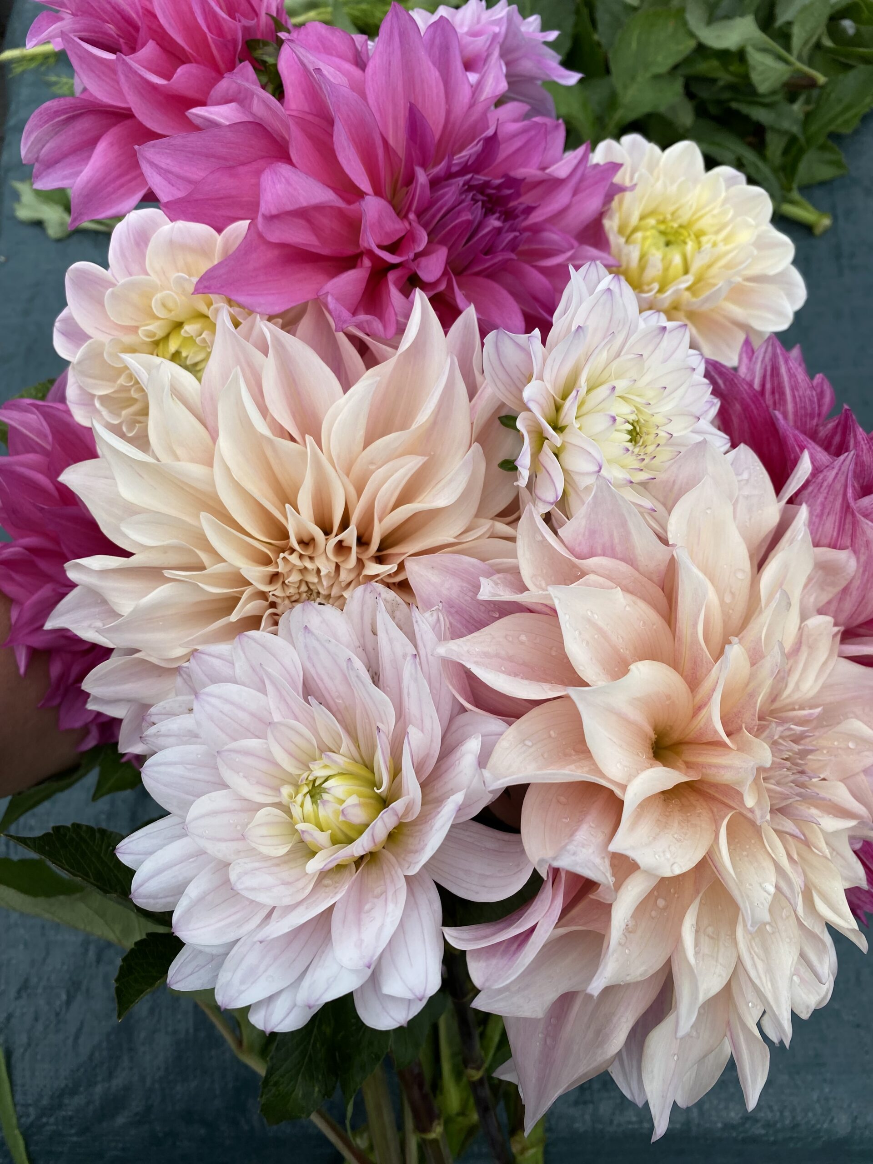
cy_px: 582
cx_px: 436
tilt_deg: -74.6
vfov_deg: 67.3
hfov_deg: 53.1
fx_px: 874
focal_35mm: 26
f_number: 1.8
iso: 32
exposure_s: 1/839
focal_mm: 4.25
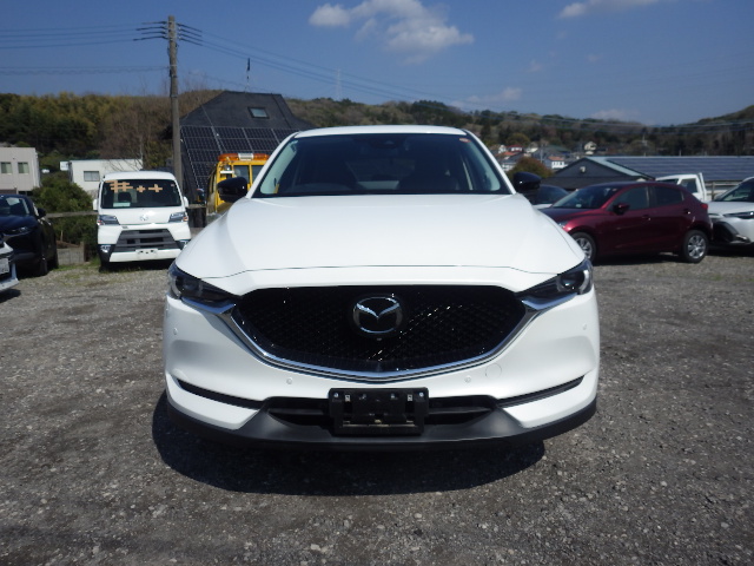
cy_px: 283
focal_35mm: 25
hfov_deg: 69.4
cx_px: 377
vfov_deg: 54.9
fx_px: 545
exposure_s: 1/500
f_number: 7.9
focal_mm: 4.5
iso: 125
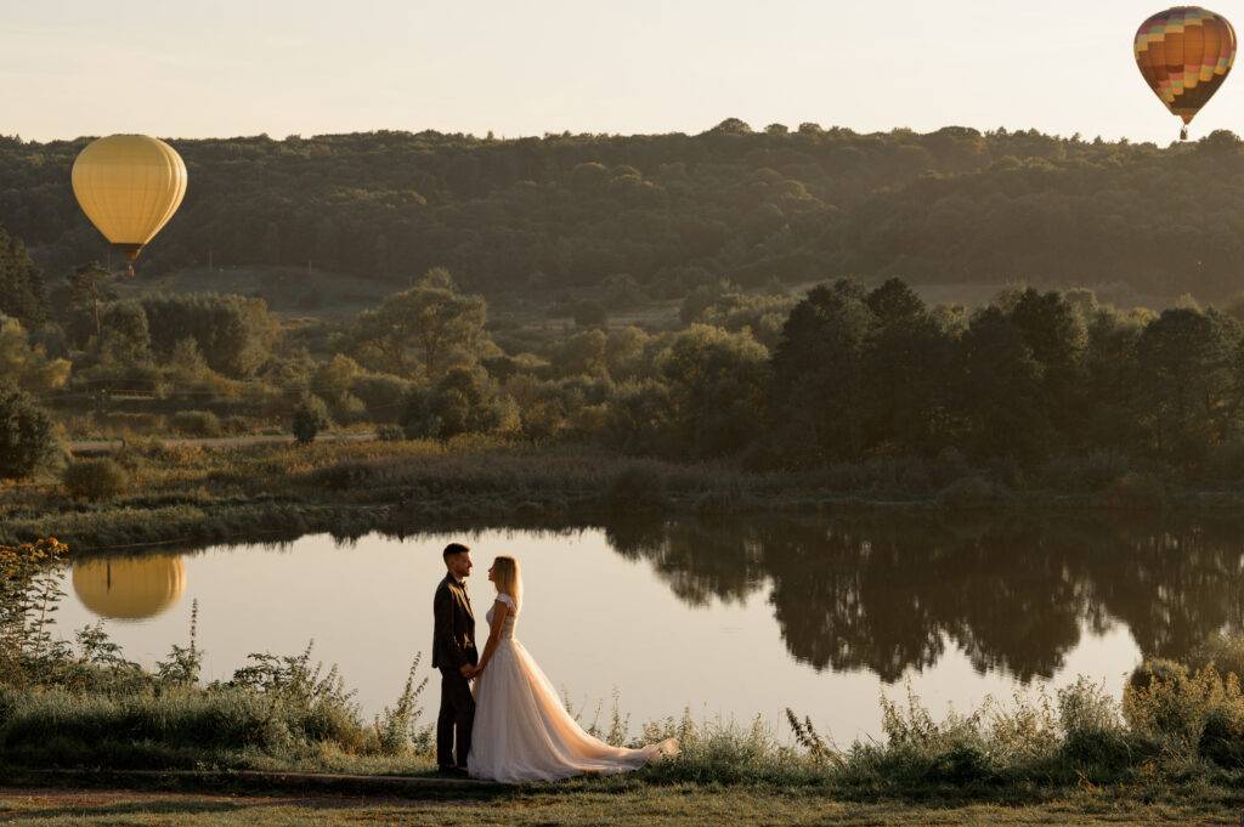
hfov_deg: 23.9
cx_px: 622
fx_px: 2935
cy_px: 414
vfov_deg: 16.0
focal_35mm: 85
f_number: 7.1
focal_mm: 85
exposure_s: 1/250
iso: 100
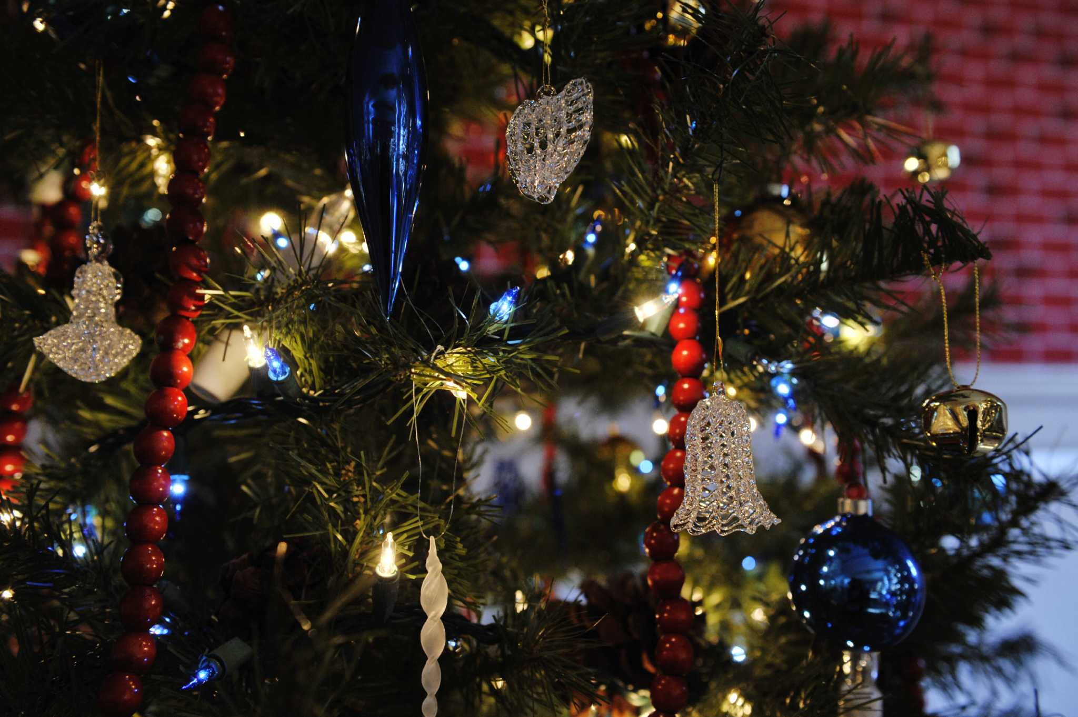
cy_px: 358
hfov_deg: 54.5
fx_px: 1047
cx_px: 539
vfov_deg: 37.8
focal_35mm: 35
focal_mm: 35
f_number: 4
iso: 1600
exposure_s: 1/60
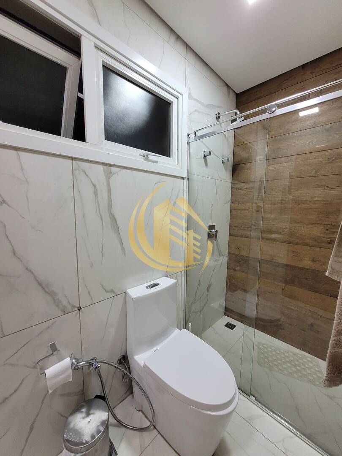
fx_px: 171
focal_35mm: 13
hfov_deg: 89.9
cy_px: 228
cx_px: 171
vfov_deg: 106.2
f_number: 2.2
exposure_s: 1/60
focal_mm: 1.74
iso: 200
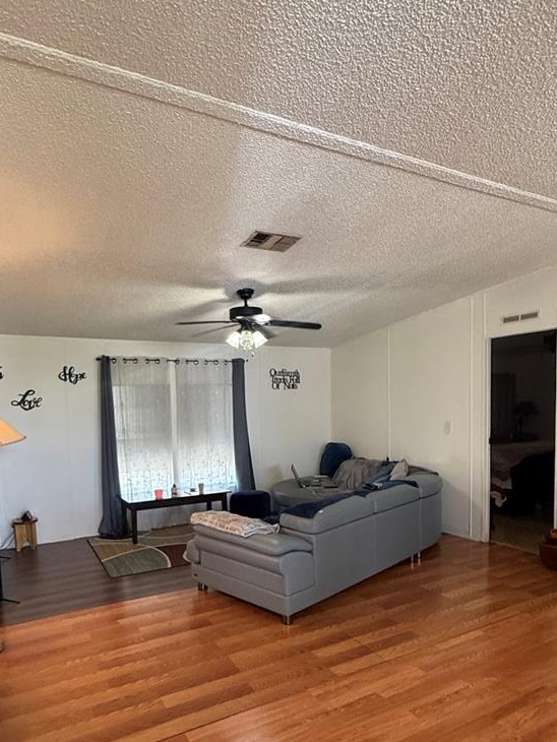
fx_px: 493
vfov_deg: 73.1
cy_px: 444
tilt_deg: -3.3
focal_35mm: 23
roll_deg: +1.2
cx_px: 266
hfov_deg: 58.9
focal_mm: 2.22
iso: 400
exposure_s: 1/60
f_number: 2.2
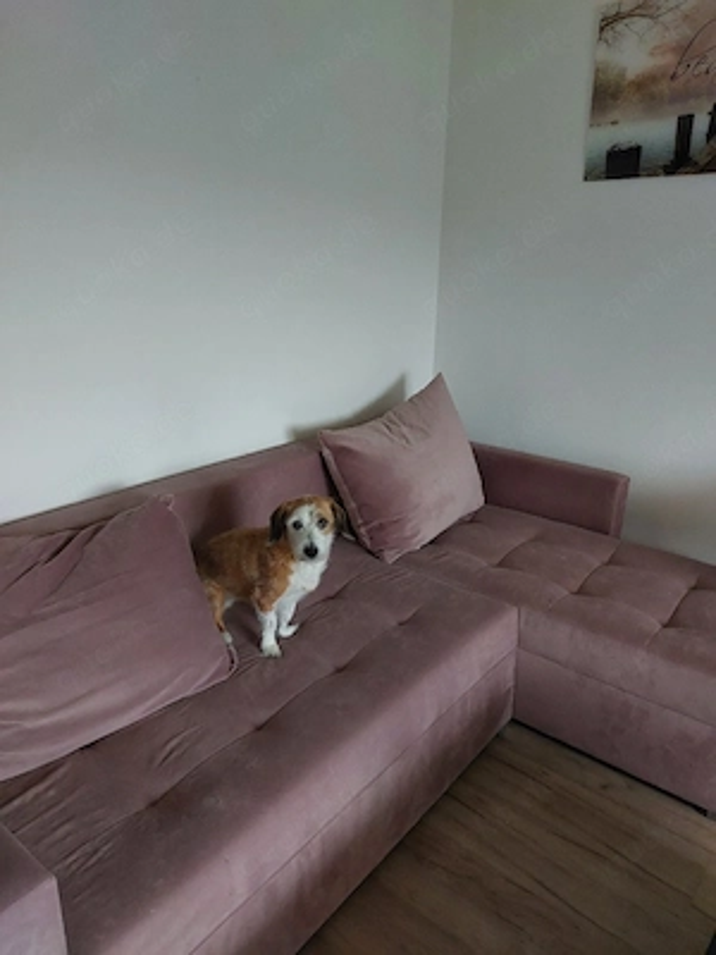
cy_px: 478
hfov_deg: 54.9
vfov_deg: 69.4
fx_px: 689
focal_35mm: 25
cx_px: 358
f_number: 1.8
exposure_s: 1/40
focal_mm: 5.23
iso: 500
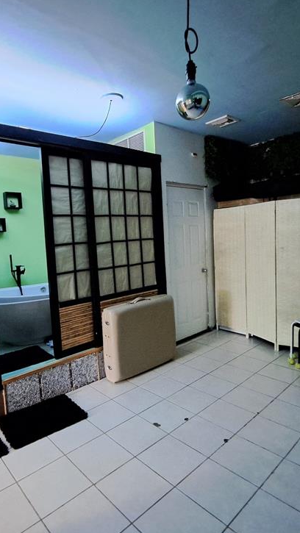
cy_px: 264
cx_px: 115
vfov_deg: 86.6
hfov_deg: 55.3
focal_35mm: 20
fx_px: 283
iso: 400
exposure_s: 1/24
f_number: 2.2
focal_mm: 1.74
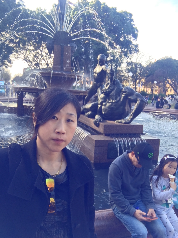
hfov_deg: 45.4
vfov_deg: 58.4
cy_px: 119
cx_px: 89
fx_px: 213
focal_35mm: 31
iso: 32
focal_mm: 2.65
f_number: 2.2
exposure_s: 1/128
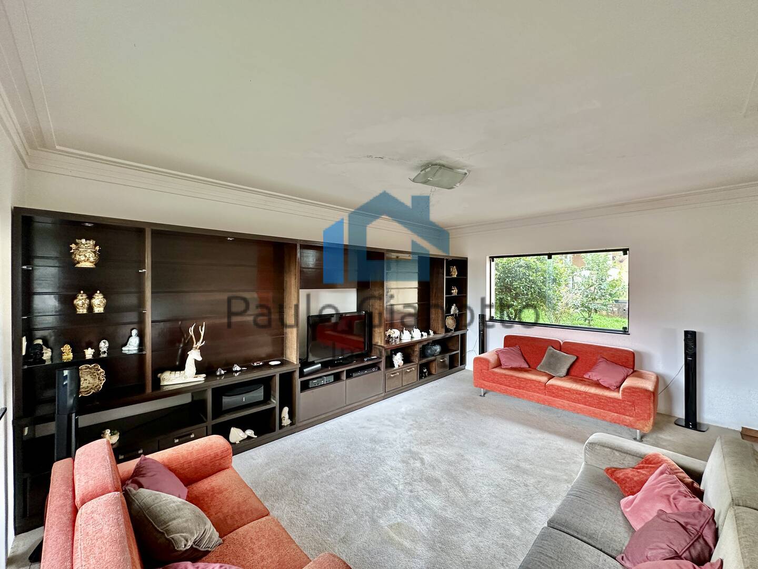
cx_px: 379
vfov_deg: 85.7
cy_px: 284
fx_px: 307
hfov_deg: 102.1
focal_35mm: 14
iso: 250
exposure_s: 1/60
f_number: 2.2
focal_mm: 2.22
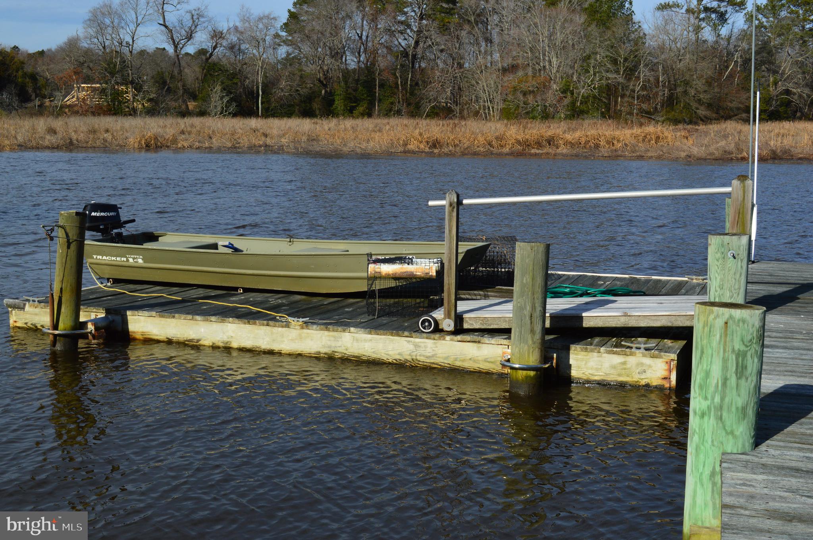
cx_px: 406
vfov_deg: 28.0
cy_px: 270
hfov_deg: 41.2
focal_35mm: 48
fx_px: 1083
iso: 320
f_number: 11
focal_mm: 32
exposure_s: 1/500
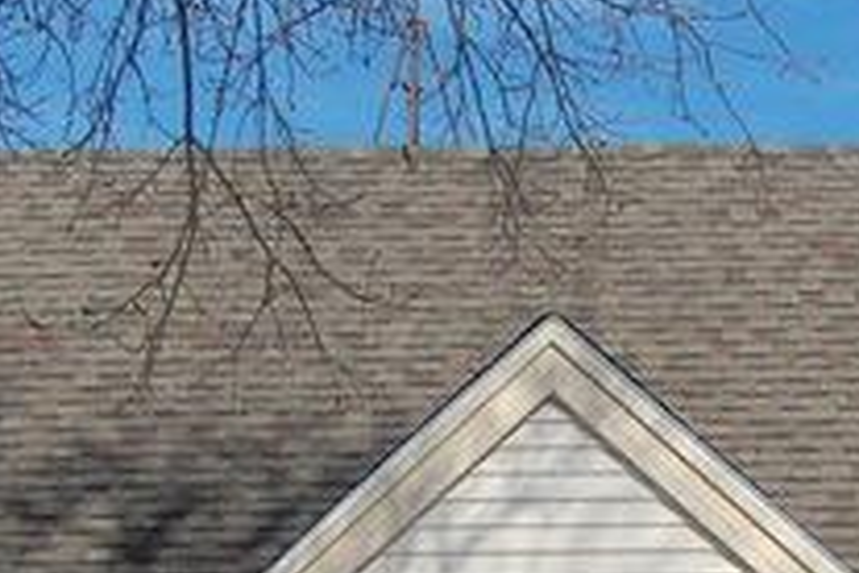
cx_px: 556
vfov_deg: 9.6
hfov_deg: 14.7
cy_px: 855
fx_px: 3316
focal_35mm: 139
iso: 400
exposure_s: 1/500
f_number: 11
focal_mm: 24
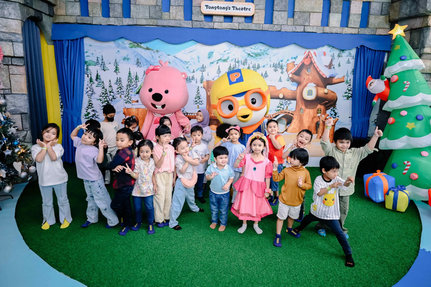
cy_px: 144
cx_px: 216
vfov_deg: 53.1
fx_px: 287
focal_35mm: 24
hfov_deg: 73.8
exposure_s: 1/80
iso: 2500
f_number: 4
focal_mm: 24
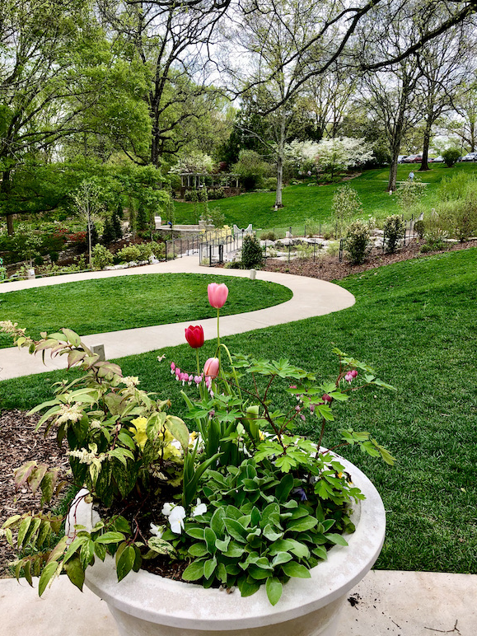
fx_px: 533
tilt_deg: -14.2
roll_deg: -1.0
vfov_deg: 61.7
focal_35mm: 29
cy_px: 320
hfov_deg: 48.2
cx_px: 236
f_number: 1.8
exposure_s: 1/340
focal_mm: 4
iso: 20
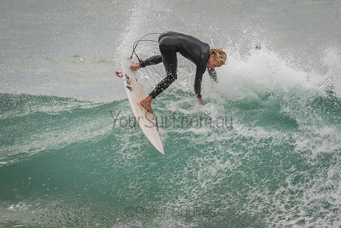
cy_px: 114
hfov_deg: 5.3
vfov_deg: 3.5
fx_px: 3695
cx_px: 170
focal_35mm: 390
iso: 250
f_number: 5.6
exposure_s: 1/2000
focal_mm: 390
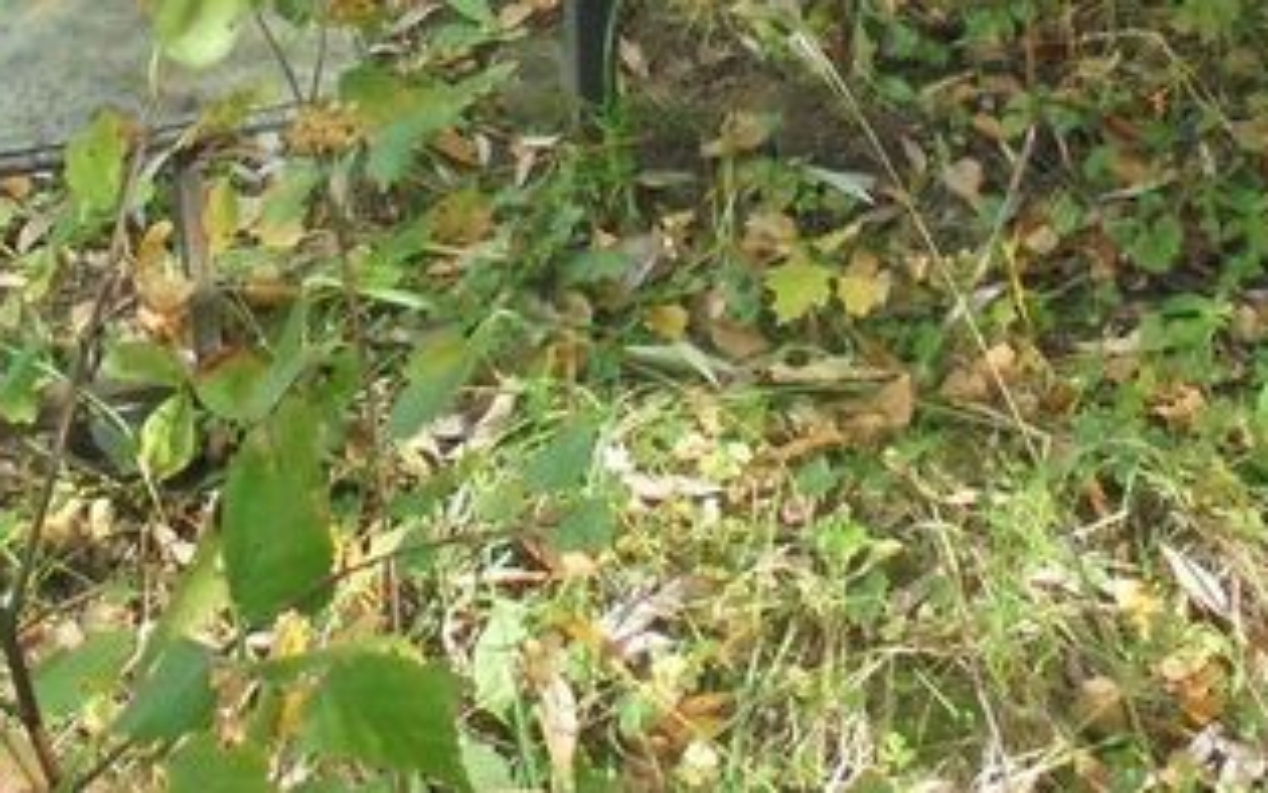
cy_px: -407
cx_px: 459
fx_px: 2419
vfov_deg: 16.8
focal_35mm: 70
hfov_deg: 29.2
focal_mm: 4.6
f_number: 3.5
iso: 250
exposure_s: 1/250
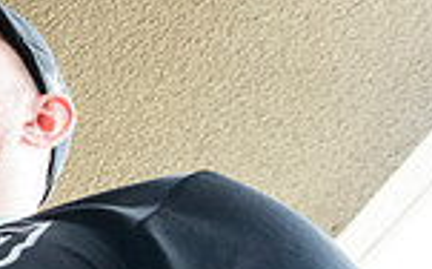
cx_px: -278
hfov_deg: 18.6
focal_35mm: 94
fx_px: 1105
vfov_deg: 13.9
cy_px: 153
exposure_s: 1/320
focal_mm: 24
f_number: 5
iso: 2500
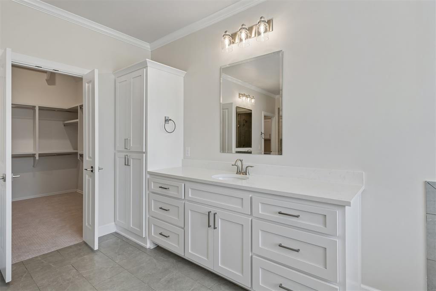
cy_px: 146
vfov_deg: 67.4
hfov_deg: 90.0
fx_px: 218
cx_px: 218
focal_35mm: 18
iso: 200
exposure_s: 1/50
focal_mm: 18
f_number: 8
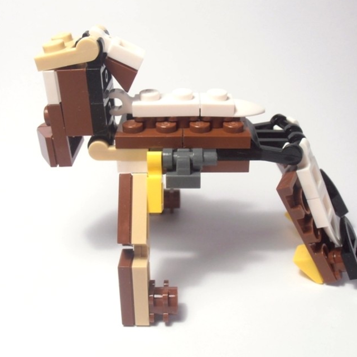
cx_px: 186
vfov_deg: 36.8
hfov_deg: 36.8
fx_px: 537
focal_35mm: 46
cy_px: 172
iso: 80
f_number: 3.9
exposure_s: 1/50
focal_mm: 6.61
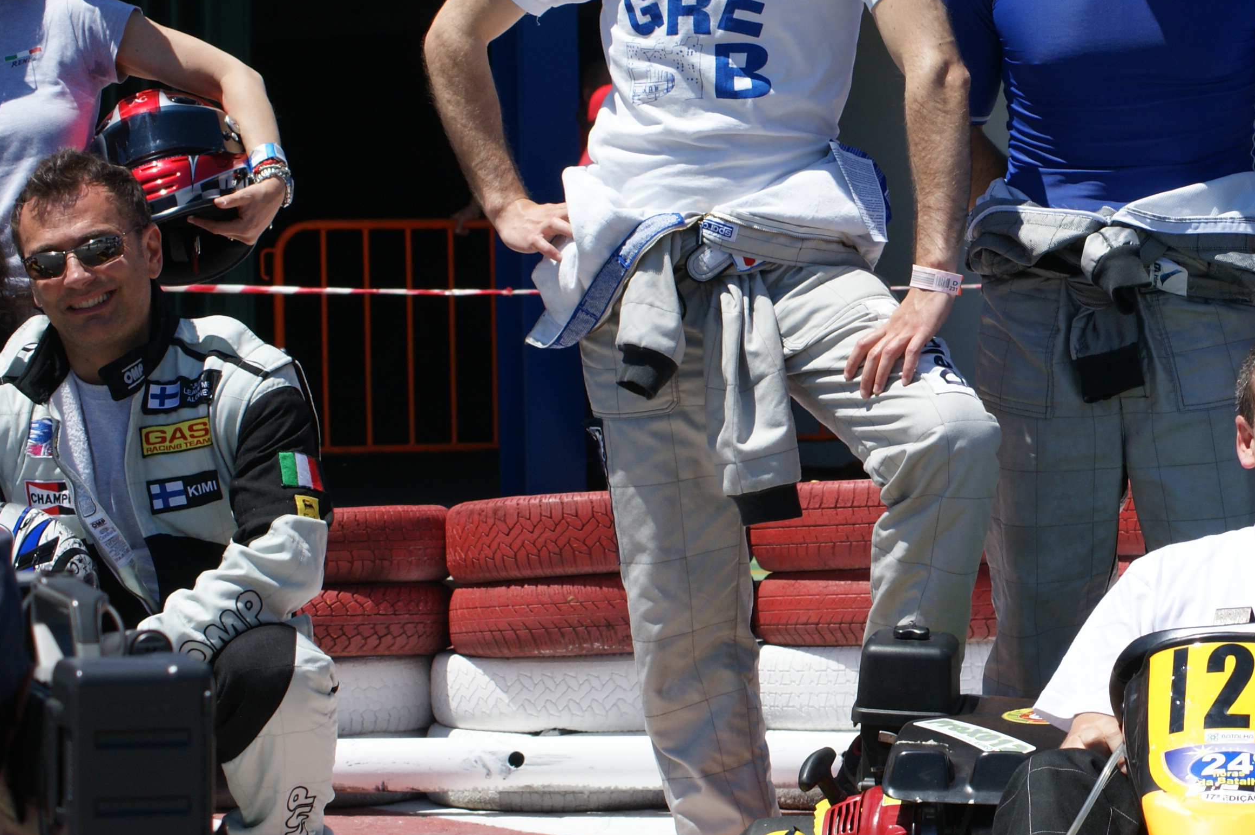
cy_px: 440
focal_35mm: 163
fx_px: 5679
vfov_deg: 8.4
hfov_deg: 12.5
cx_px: 1211
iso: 100
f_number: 8
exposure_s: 1/320
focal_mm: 55
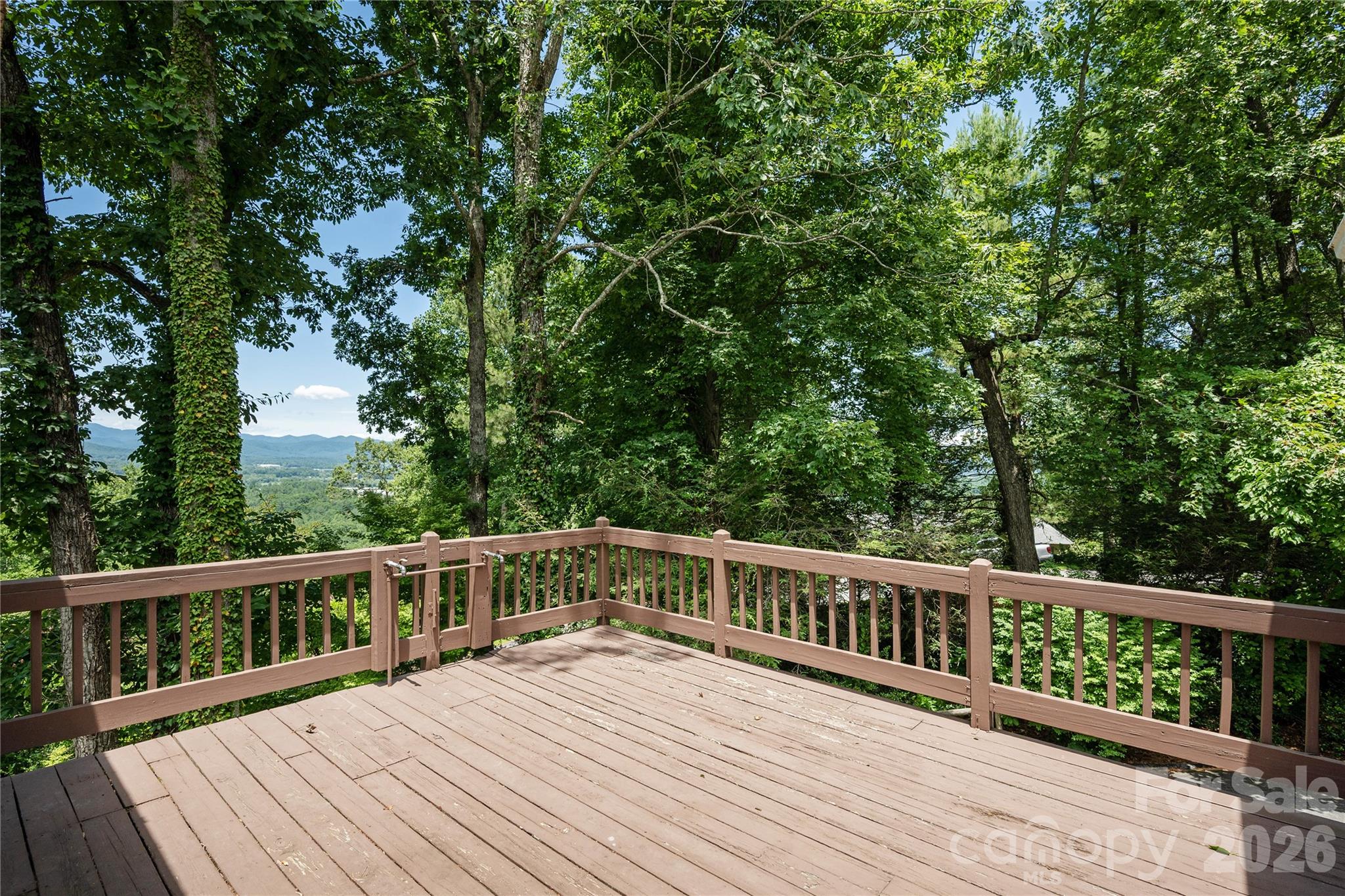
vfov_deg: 75.5
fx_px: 579
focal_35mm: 16
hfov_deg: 98.5
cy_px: 448
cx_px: 672
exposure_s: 1/500
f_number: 7.1
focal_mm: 15.5
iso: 250
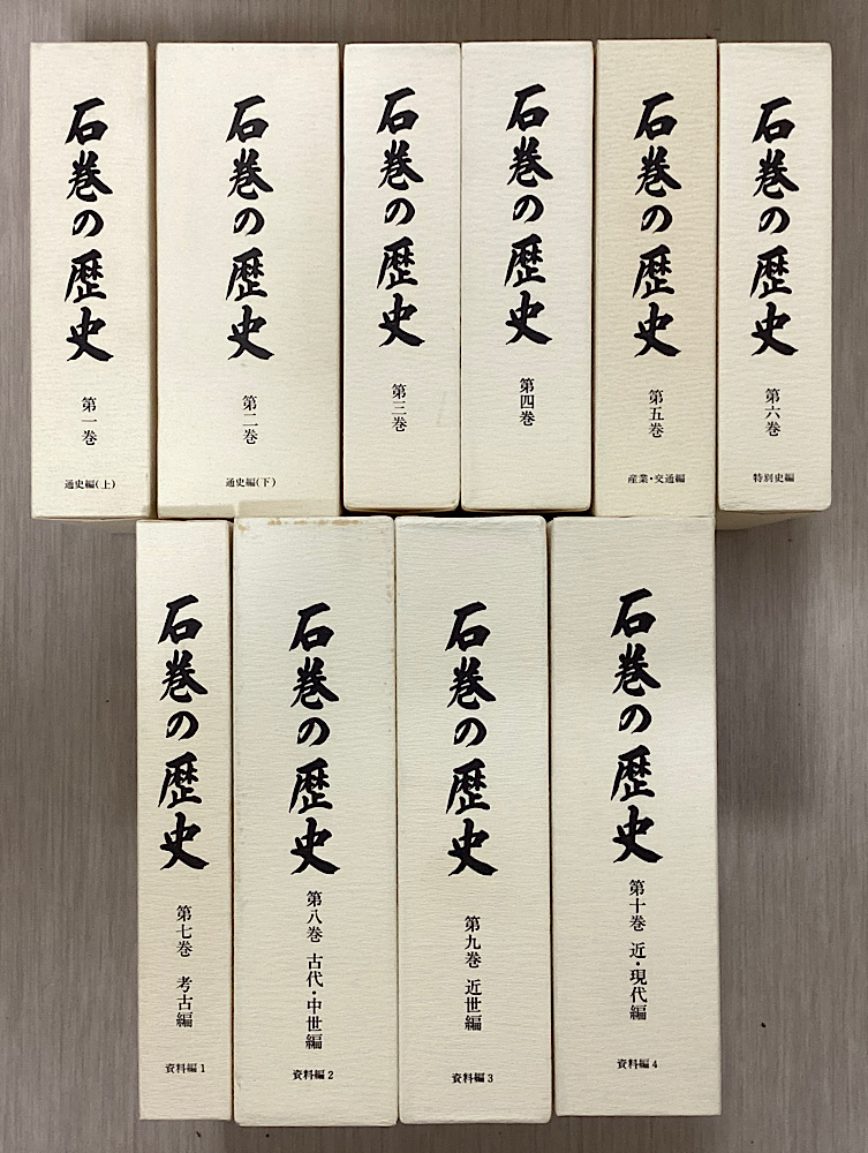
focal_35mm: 31
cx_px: 434
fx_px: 1034
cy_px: 576
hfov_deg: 45.5
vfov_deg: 58.3
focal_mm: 3.3
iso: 200
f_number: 2.4
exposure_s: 1/50
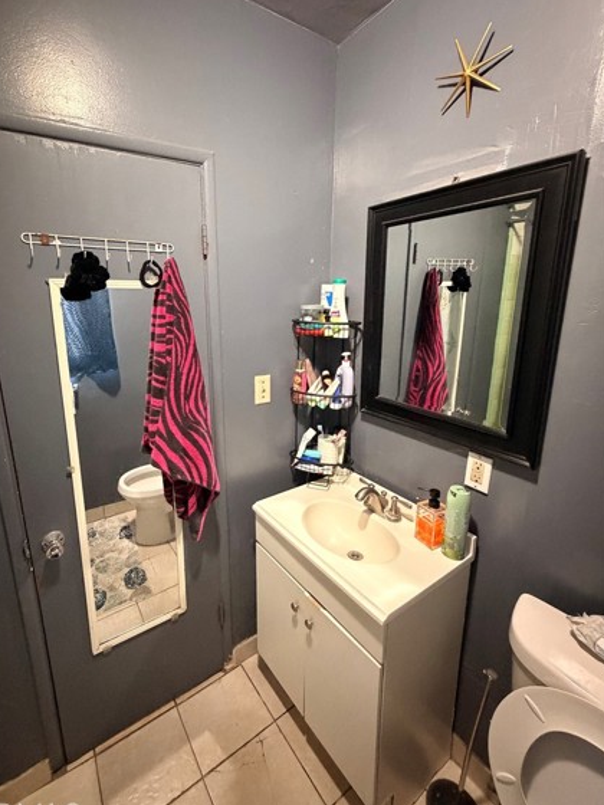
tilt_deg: -13.3
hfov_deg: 77.8
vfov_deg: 94.4
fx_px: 372
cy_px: 377
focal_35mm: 16
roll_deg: +0.6
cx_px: 266
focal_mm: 2.22
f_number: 2.2
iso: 1250
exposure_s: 1/50
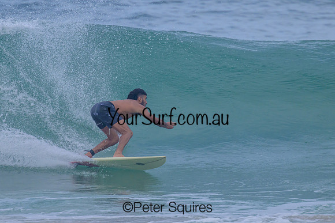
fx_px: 10021
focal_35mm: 1077
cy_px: 107
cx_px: 140
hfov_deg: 1.9
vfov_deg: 1.3
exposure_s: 1/2000
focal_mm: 800
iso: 1000
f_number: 11
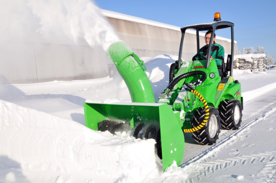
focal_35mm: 36
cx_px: 138
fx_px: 276
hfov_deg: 53.2
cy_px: 92
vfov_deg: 36.8
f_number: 10
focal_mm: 24
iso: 320
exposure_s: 1/400
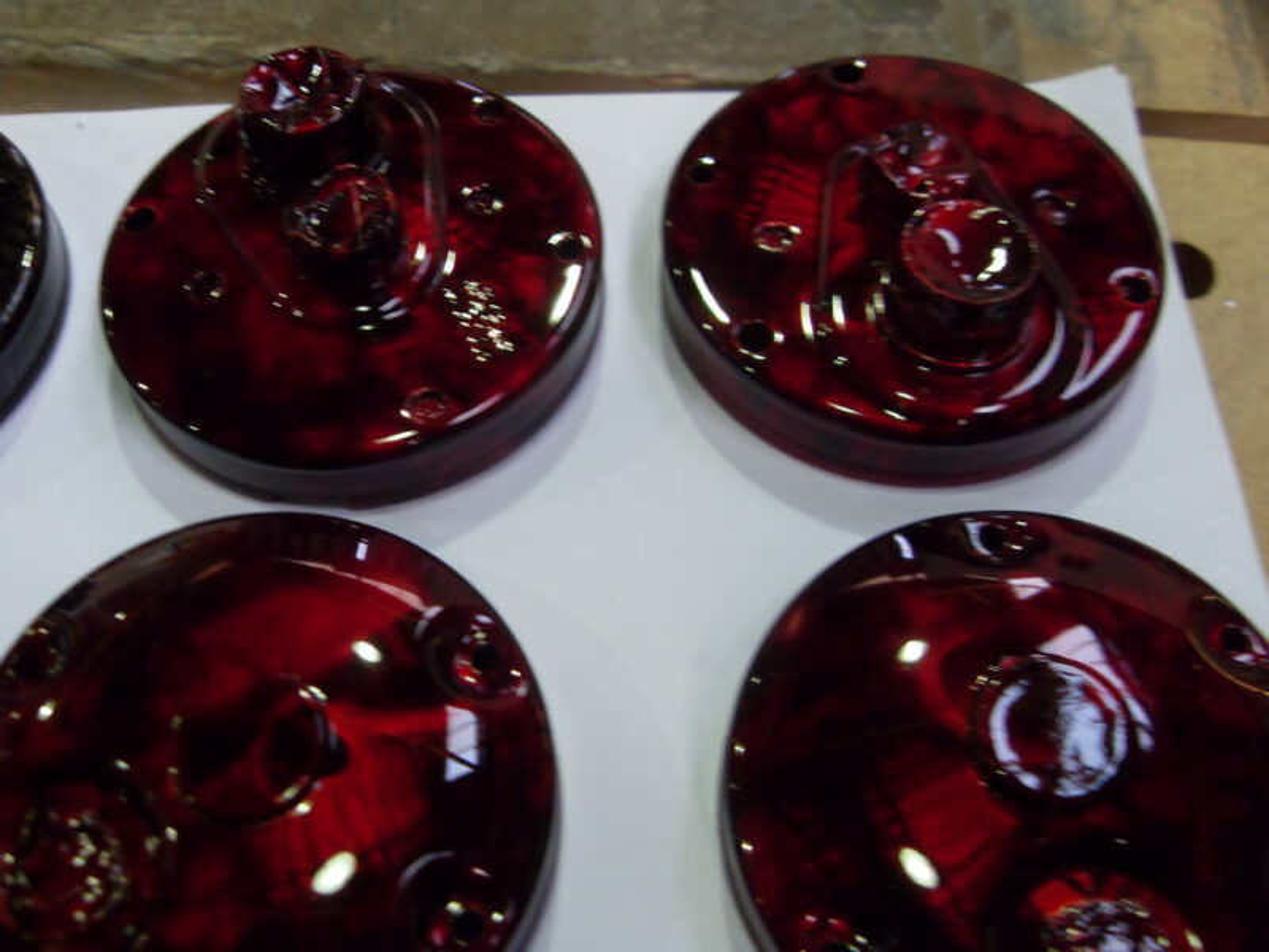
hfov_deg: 52.6
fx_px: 1283
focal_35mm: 35
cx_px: 634
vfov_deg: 40.7
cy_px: 476
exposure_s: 1/45
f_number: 2.8
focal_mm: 6.3
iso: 200
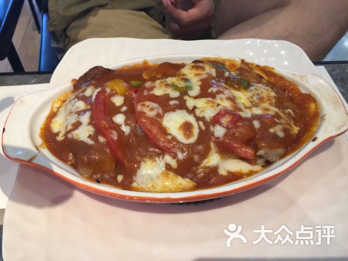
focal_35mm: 29
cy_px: 130
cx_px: 174
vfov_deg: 48.2
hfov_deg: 61.7
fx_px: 292
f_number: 2.2
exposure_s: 1/33
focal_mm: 4.15
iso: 80
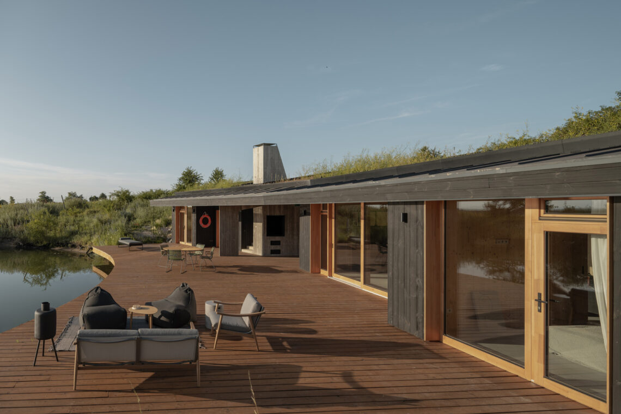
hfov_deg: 86.9
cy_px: 207
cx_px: 310
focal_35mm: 19
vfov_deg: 64.6
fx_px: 328
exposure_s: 1/400
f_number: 9
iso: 100
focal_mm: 19
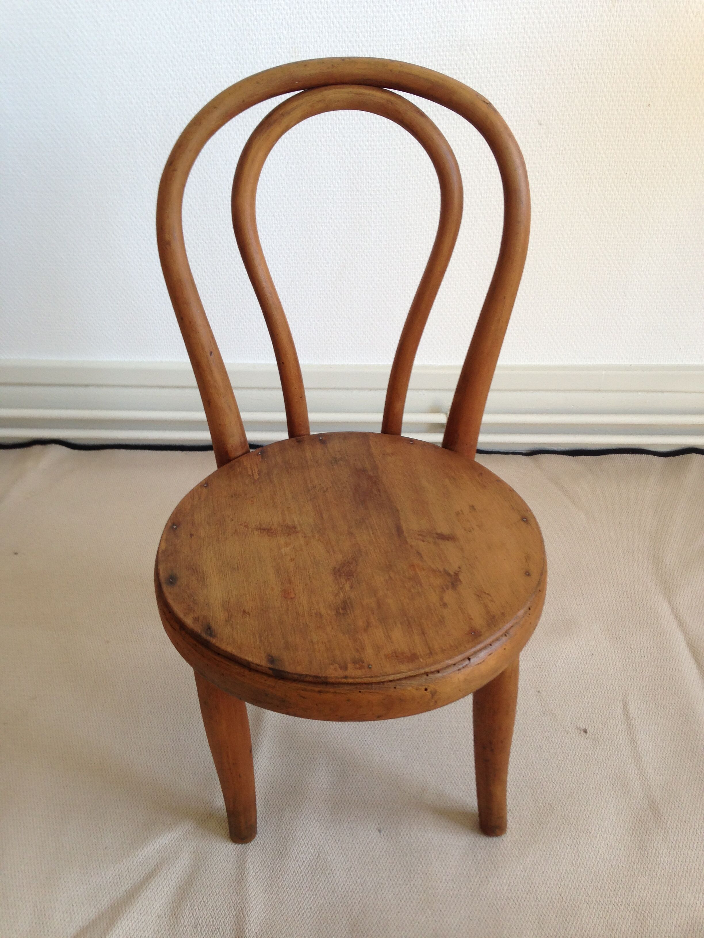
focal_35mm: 33
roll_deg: +1.0
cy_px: 469
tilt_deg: -35.1
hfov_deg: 42.9
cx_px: 352
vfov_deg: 55.4
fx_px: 895
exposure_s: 1/40
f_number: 2.4
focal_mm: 4.12
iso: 64
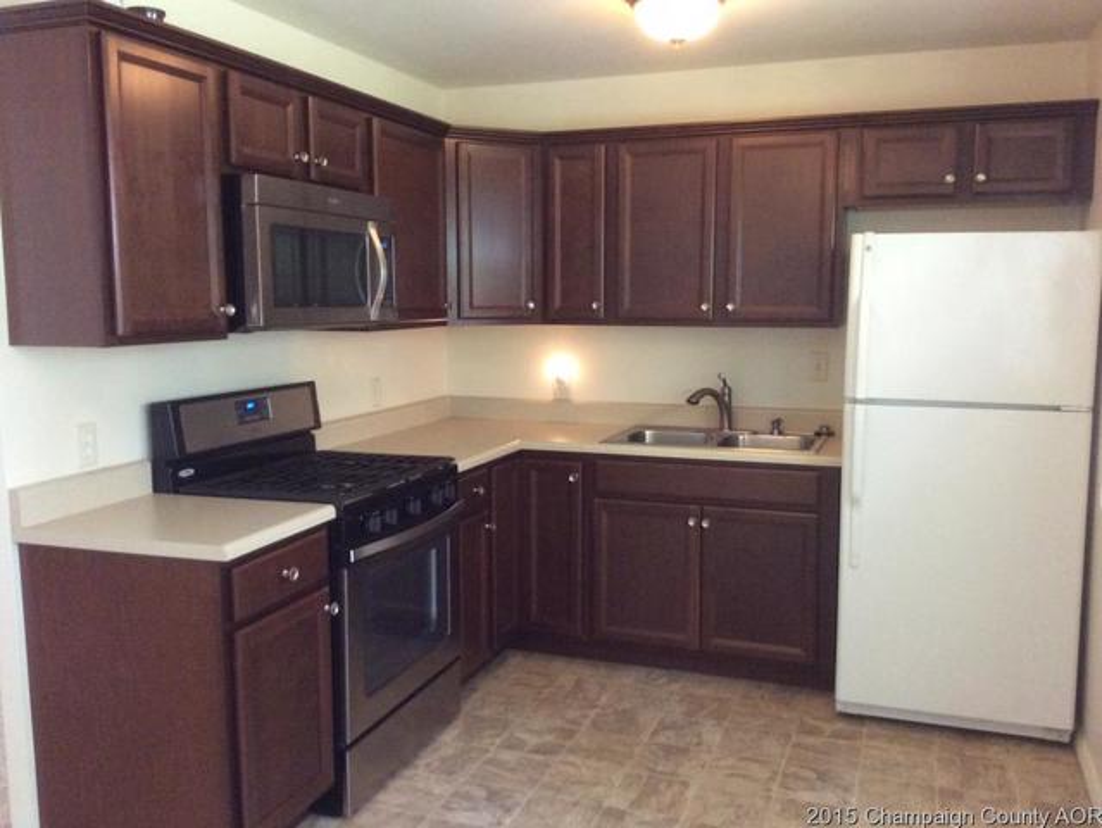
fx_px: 1051
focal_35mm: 33
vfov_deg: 43.0
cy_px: 414
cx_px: 551
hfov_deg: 55.3
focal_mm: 3.3
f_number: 2.4
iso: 250
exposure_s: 1/24
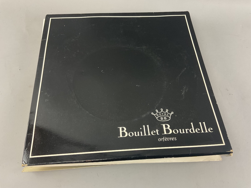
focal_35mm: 29
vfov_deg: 48.2
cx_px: 126
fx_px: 210
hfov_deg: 61.7
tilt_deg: -62.3
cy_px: 94
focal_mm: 3
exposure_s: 1/50
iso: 50
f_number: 1.8
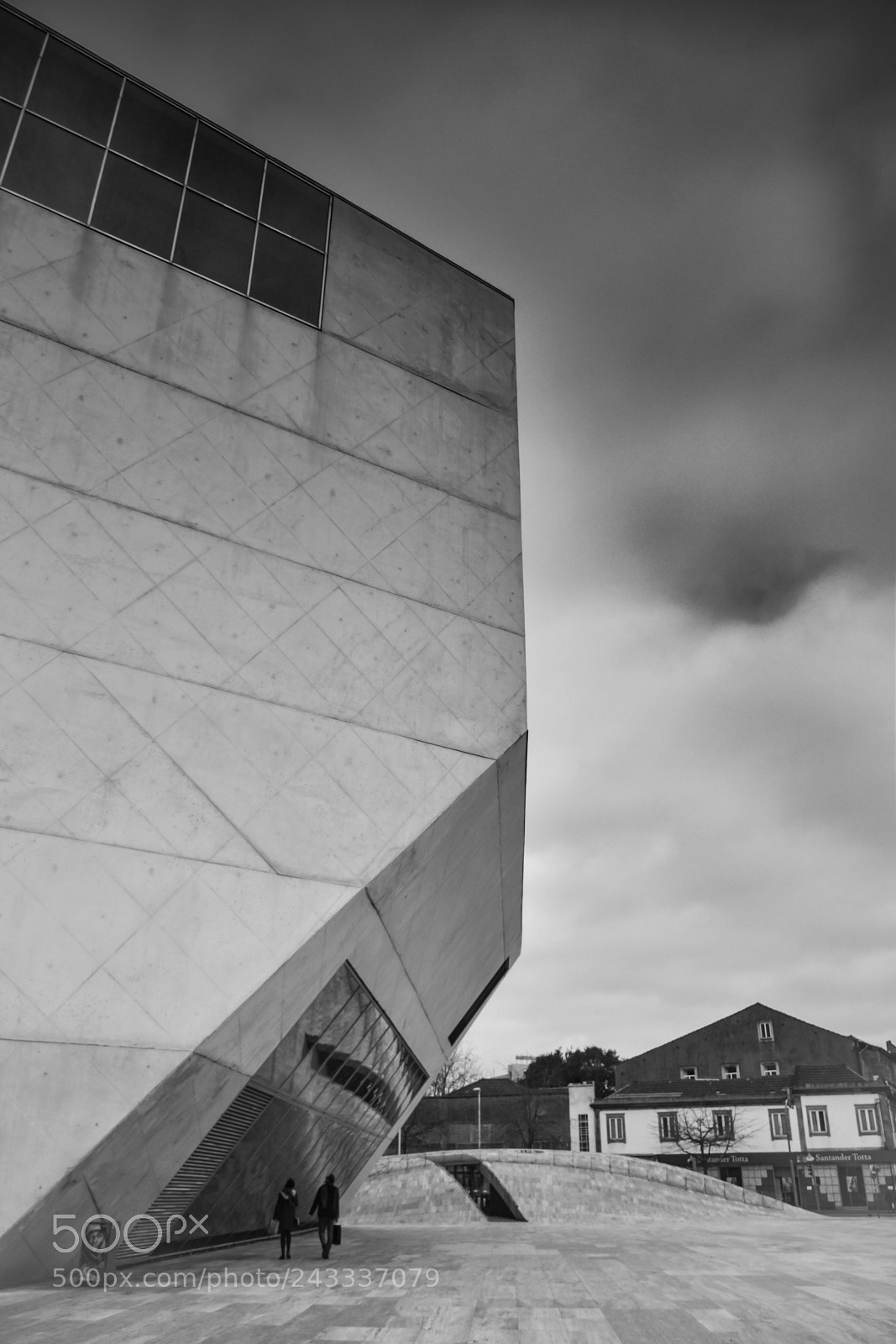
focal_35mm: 27
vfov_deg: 67.4
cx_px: 448
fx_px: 1008
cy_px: 672
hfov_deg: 47.9
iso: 320
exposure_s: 1/4000
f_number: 3.5
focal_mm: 18
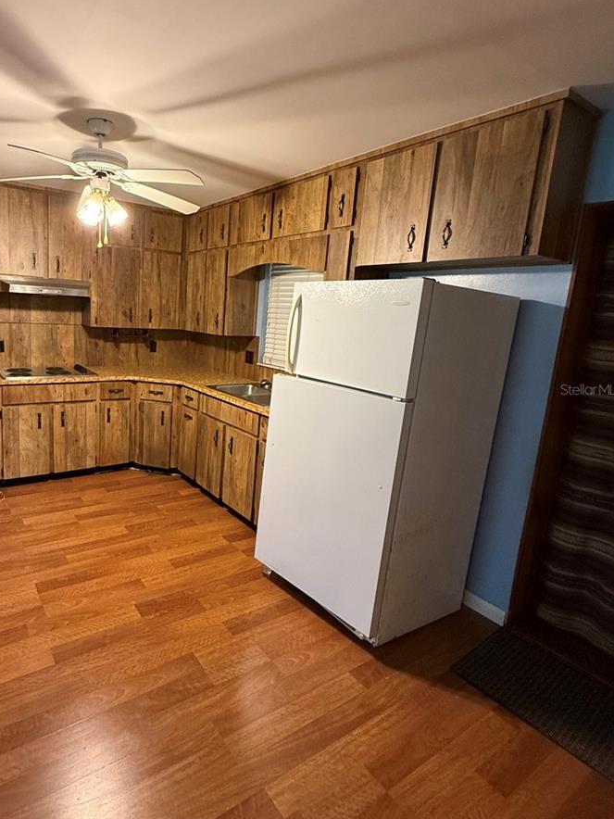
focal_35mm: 19
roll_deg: -3.3
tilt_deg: -9.2
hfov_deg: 67.0
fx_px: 449
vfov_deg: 84.6
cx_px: 209
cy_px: 389
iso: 500
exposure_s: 1/60
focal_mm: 2.22
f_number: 2.2
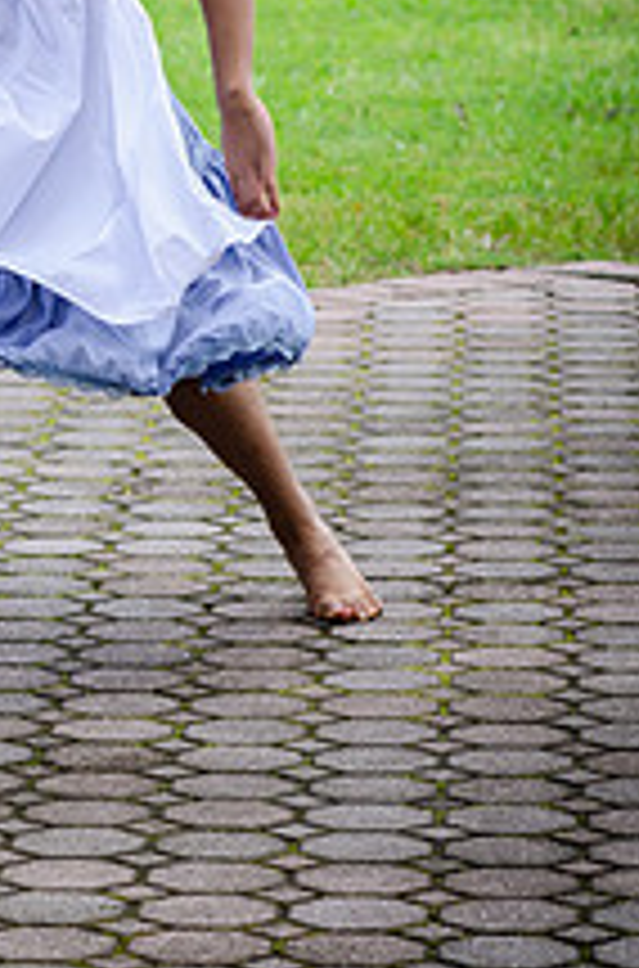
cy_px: 207
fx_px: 5895
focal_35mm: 220
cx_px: -22
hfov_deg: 6.2
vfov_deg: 9.4
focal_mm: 70
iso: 400
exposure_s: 1/640
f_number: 4
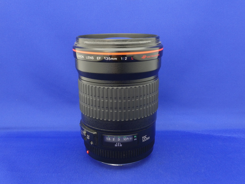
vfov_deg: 40.7
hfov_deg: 52.6
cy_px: 92
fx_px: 248
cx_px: 122
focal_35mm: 35
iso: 200
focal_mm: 6.3
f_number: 8
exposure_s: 1
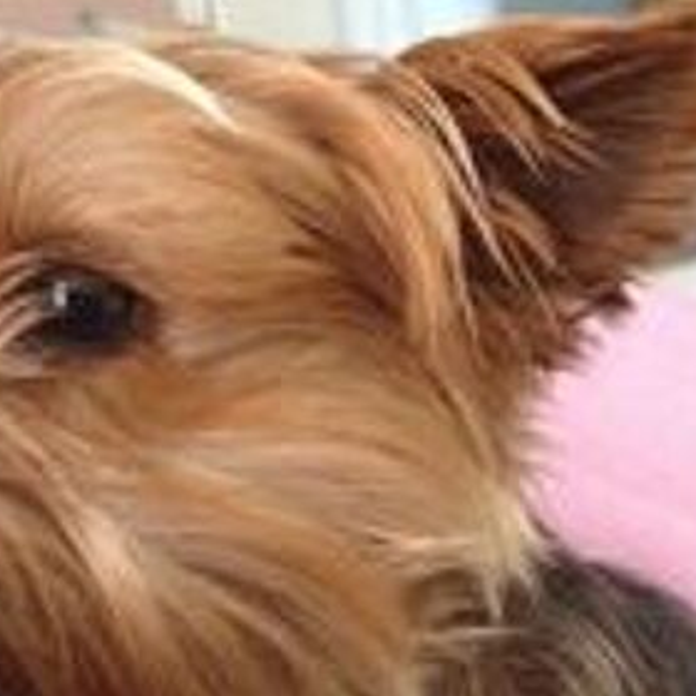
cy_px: 395
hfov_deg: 31.5
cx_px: 162
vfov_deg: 32.2
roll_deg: +8.9
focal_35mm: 53
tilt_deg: -7.8
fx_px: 1206
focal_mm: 4.28
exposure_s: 1/15
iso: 640
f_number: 2.4
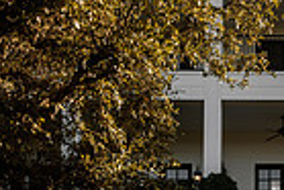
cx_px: 300
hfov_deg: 19.1
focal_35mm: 103
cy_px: 284
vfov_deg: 12.7
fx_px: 813
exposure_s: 1/800
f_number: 2.8
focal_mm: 24
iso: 80
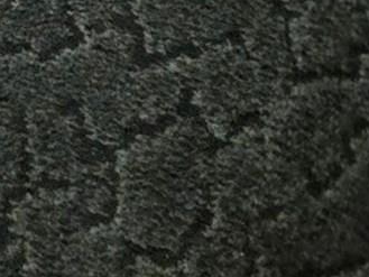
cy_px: -763
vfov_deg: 8.8
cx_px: -37
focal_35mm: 91
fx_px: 970
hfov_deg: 20.5
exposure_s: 1/60
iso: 500
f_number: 2.2
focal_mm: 2.2
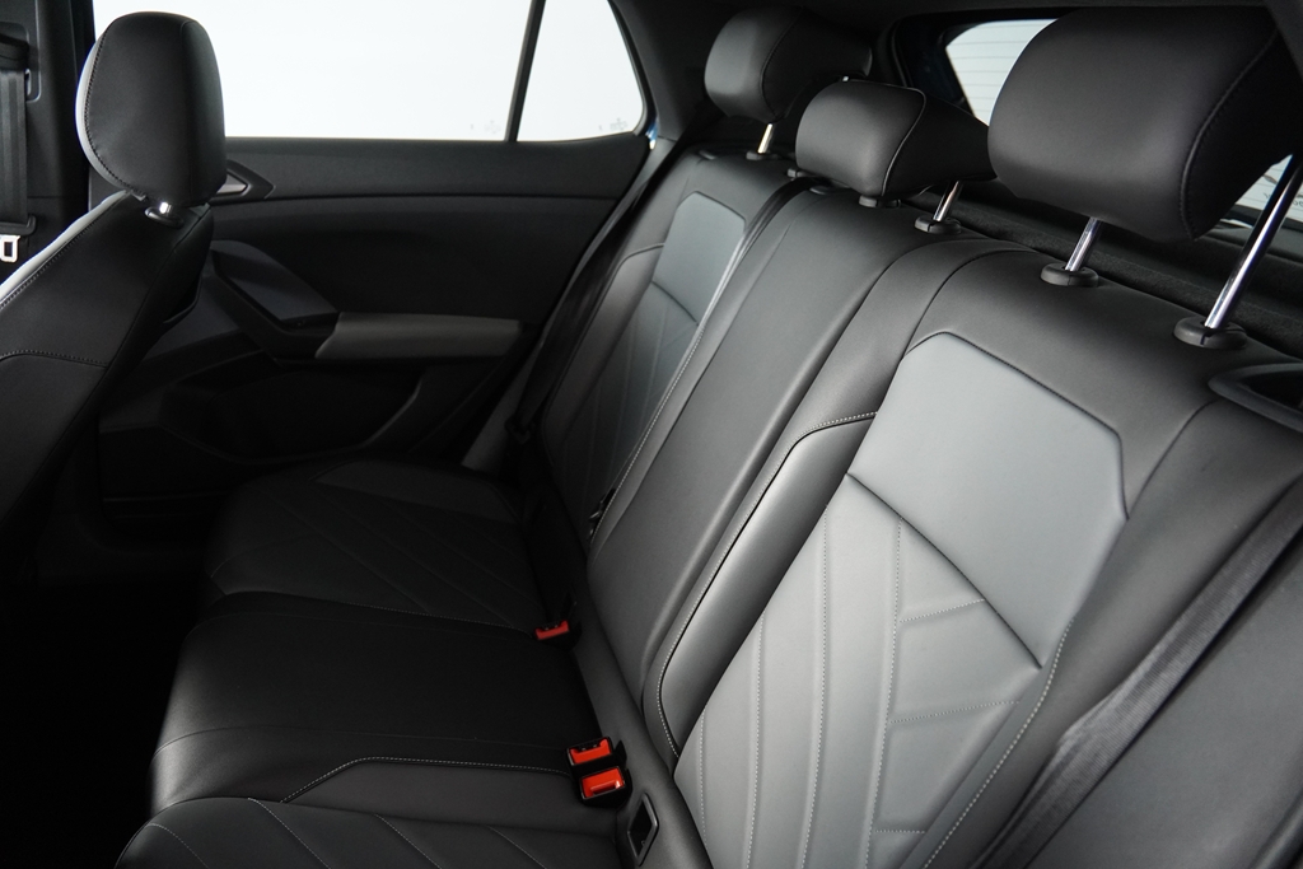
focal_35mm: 26
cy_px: 434
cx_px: 652
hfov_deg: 70.4
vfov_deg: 50.4
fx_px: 923
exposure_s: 1/160
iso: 2000
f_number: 2.8
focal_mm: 17
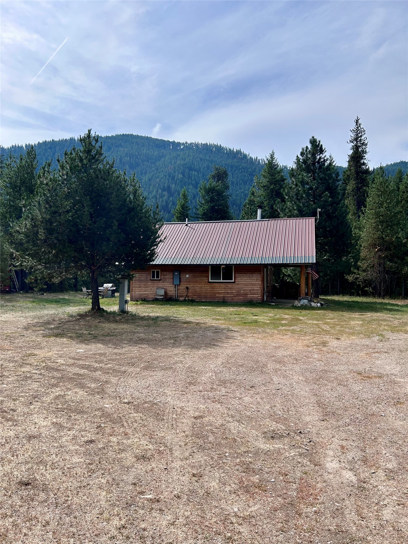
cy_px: 272
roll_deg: -0.8
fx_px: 409
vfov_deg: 67.3
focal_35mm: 26
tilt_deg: +2.3
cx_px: 204
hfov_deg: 53.1
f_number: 1.5
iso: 50
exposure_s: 1/5882
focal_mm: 5.7
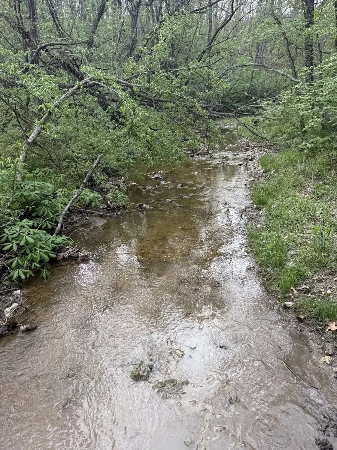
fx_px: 312
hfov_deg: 56.8
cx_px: 168
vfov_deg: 71.6
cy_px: 225
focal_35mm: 24
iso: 80
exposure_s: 1/399
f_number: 1.78
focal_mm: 6.76
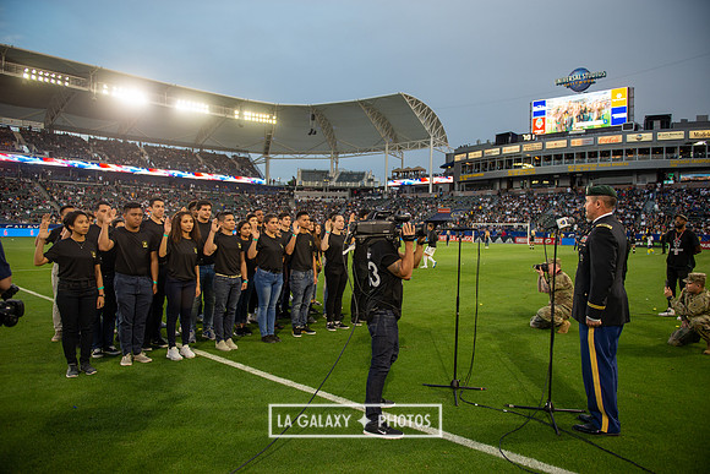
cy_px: 237
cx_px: 355
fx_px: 473
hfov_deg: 73.7
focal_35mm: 24
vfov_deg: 53.2
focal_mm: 24
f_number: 2.8
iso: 400
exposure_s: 1/500
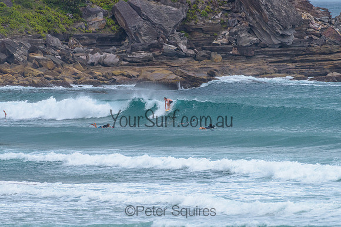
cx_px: 166
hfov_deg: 3.4
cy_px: 110
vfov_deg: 2.2
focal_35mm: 613
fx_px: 5809
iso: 360
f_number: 5.6
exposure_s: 1/2000
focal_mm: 500
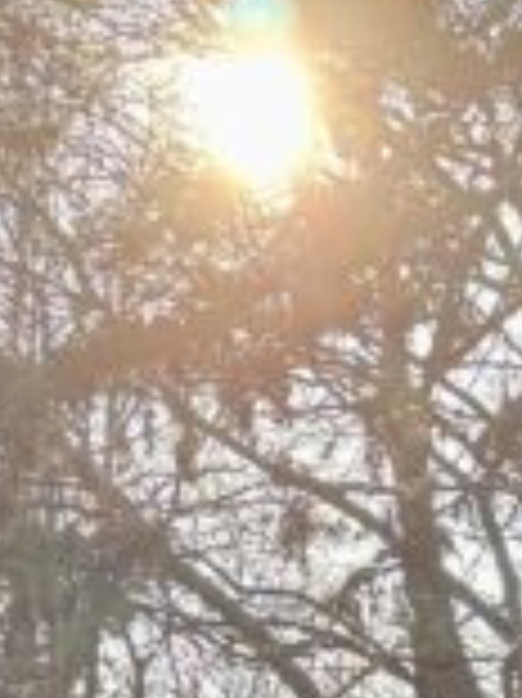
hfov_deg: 9.3
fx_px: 3201
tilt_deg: -13.3
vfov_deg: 10.2
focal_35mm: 159
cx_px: 342
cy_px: 1878
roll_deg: -3.1
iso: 100
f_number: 1.78
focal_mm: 6.76
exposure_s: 1/612
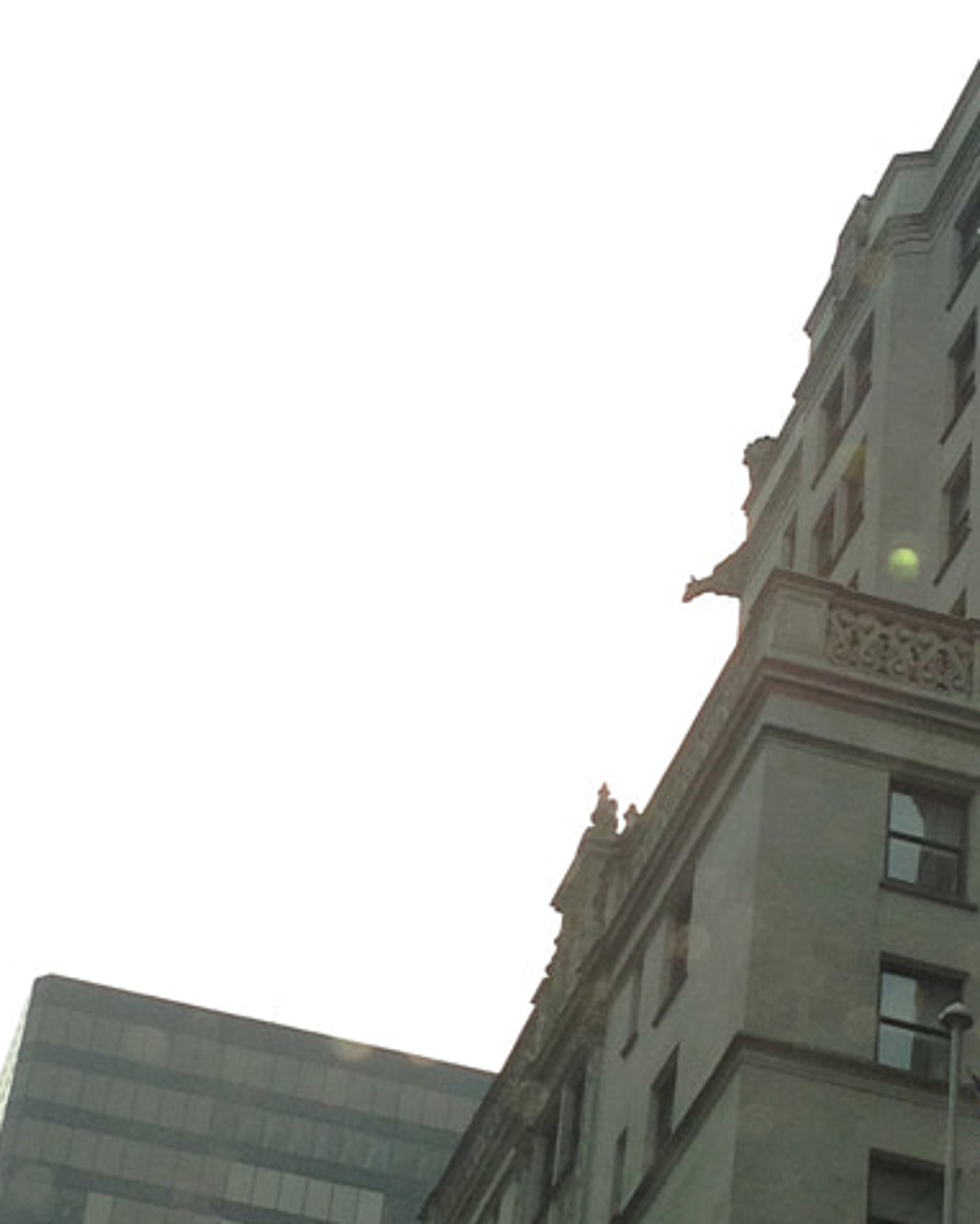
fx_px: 3913
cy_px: 754
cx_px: 646
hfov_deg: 14.3
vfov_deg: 17.8
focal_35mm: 108
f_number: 2.4
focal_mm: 4.12
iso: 50
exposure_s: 1/1085
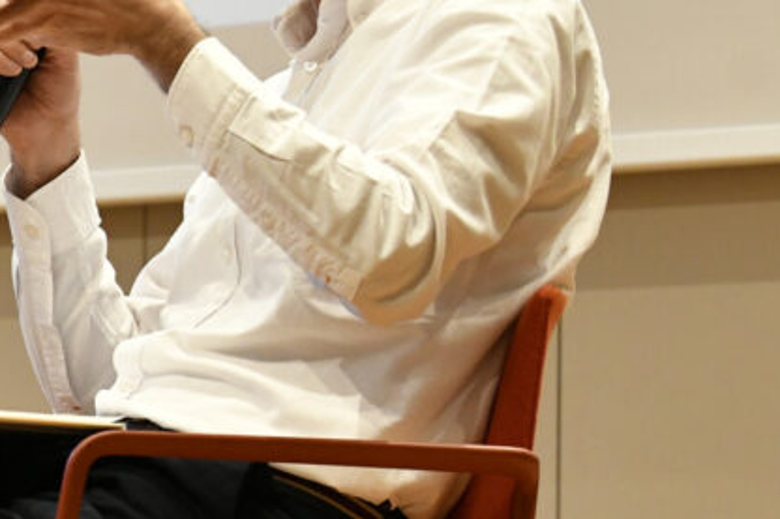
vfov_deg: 4.2
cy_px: 489
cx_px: -591
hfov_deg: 6.2
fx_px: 7082
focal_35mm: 327
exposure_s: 1/250
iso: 3200
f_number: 5
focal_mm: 85
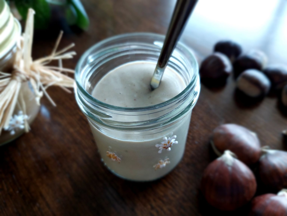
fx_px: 207
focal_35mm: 25
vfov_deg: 54.9
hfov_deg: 69.4
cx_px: 144
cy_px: 108
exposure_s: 1/50
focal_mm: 5.23
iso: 160
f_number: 1.8
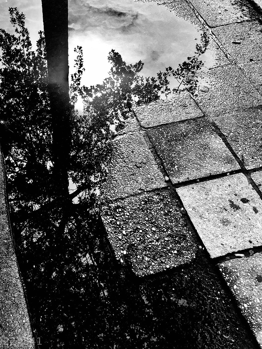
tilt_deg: -45.7
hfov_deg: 32.3
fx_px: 444
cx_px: 68
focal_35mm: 44
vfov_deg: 42.1
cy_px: 103
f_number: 2.2
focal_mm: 4.15
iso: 32
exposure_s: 1/989
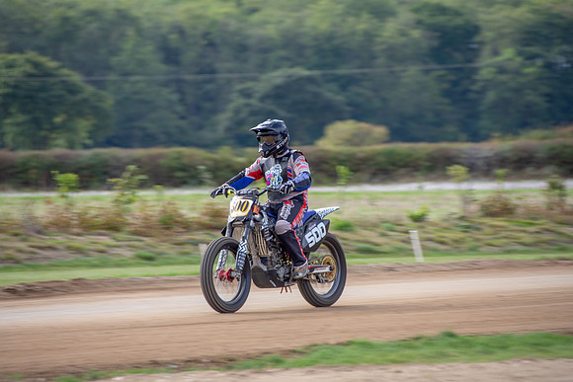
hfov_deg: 4.6
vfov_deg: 3.1
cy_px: 191
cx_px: 286
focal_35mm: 450
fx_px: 7164
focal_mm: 300
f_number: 8
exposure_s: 1/100
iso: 100
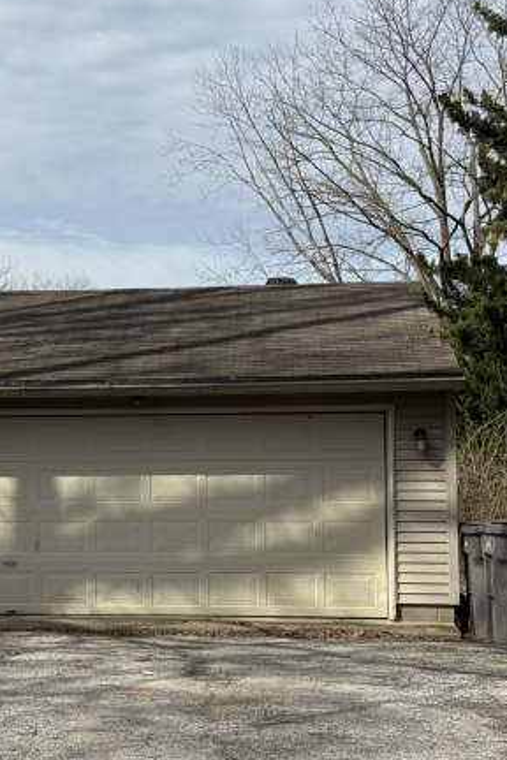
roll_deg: -0.2
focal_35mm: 77
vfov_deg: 26.3
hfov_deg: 17.3
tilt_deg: +2.9
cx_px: 8
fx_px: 1626
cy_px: 385
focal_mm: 6.76
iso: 64
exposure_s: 1/5376
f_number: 1.78
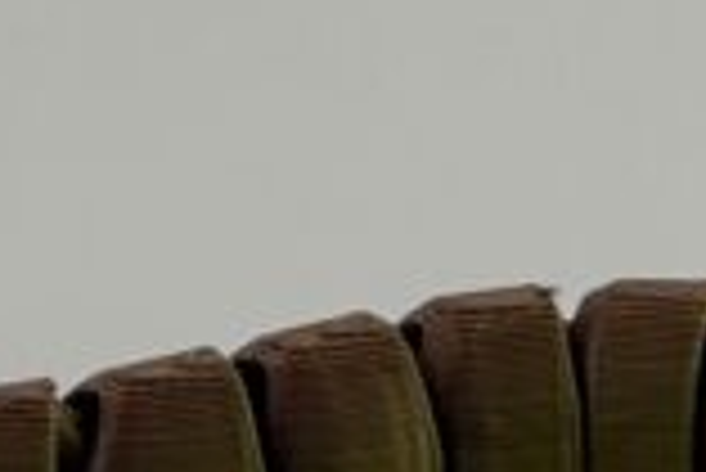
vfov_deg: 4.2
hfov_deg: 6.3
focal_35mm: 325
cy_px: -90
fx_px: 6379
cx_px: 513
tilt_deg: -15.1
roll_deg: -0.7
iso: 80
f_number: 1.78
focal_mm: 6.76
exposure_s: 1/5587
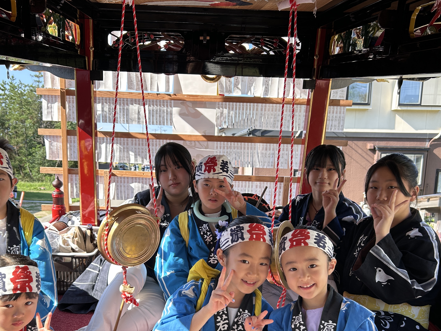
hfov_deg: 48.8
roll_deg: -0.8
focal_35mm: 38
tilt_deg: -9.4
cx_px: 188
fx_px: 484
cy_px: 240
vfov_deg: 37.0
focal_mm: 5.7
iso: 50
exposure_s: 1/705
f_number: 1.5
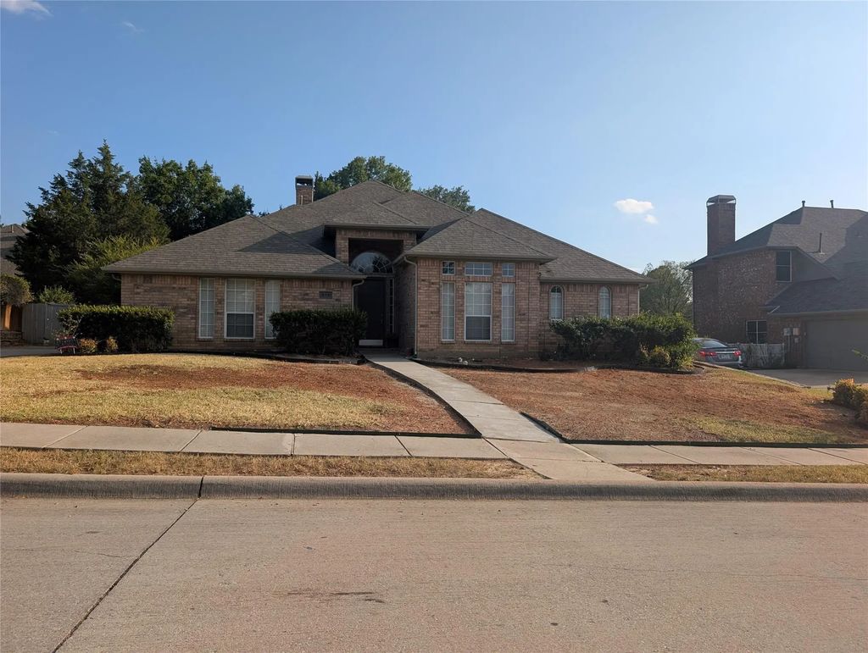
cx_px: 434
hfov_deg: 71.5
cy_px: 326
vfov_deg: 56.9
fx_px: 603
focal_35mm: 24
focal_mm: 6.9
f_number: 1.68
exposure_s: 1/1087
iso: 20
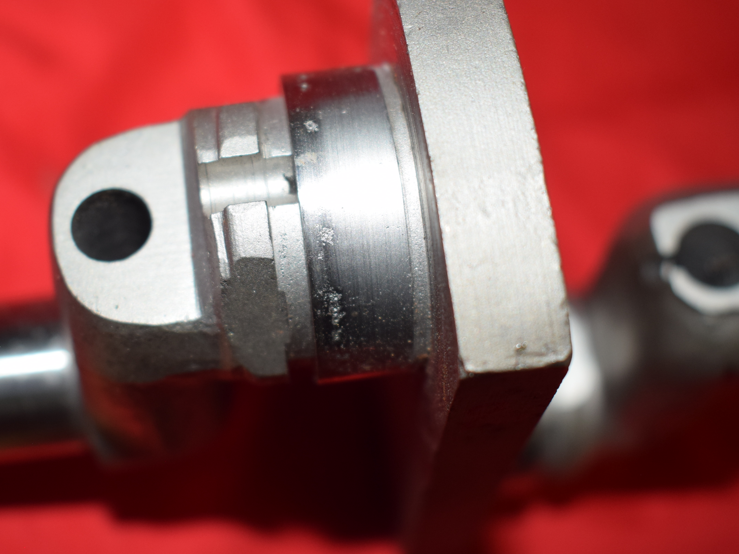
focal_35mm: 59
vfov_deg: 24.9
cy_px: 226
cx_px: 317
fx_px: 1253
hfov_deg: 32.8
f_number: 5
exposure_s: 1/200
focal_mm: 29
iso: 400
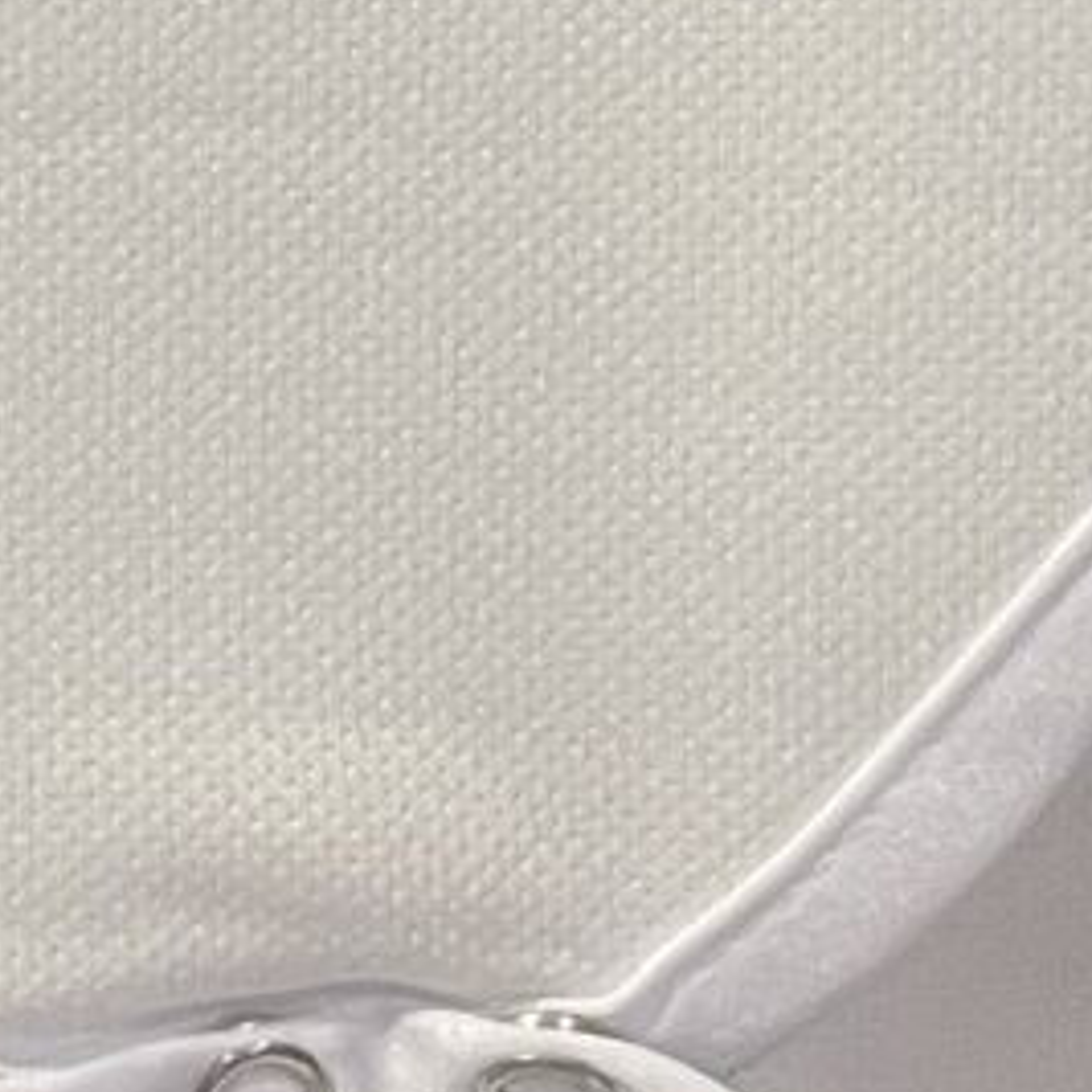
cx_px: 319
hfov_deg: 7.9
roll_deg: +0.1
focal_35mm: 220
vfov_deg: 7.5
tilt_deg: -2.9
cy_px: -1301
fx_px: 7852
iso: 125
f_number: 1.6
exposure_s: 1/60
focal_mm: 4.2
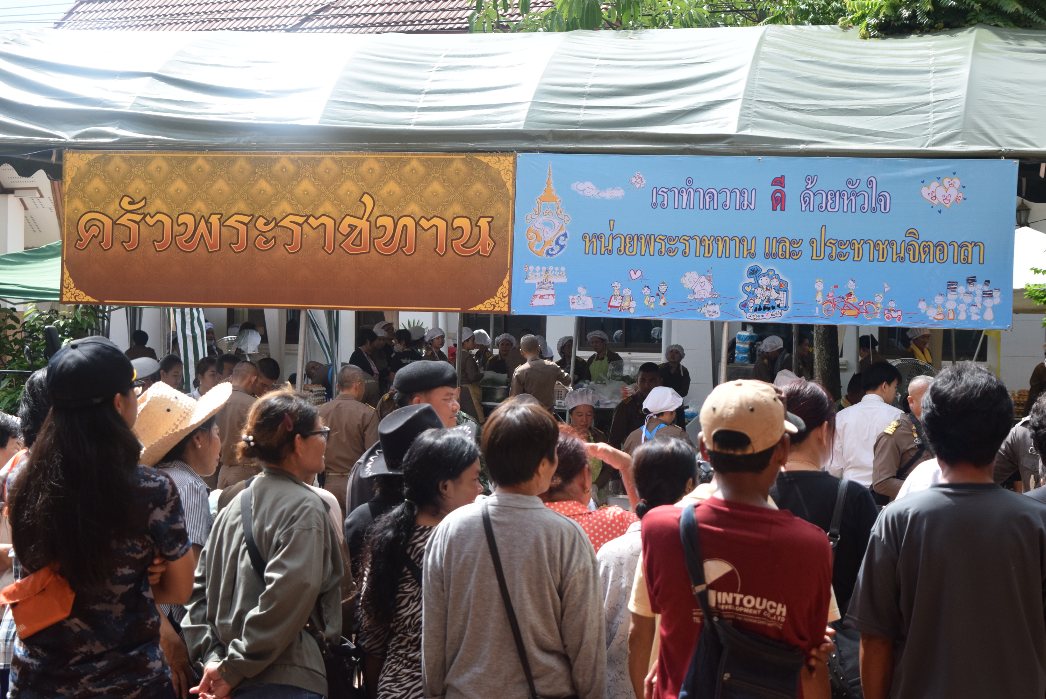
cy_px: 350
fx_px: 2094
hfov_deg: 28.1
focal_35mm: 72
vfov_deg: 19.0
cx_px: 523
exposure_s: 1/1600
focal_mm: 48
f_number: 5.3
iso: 800
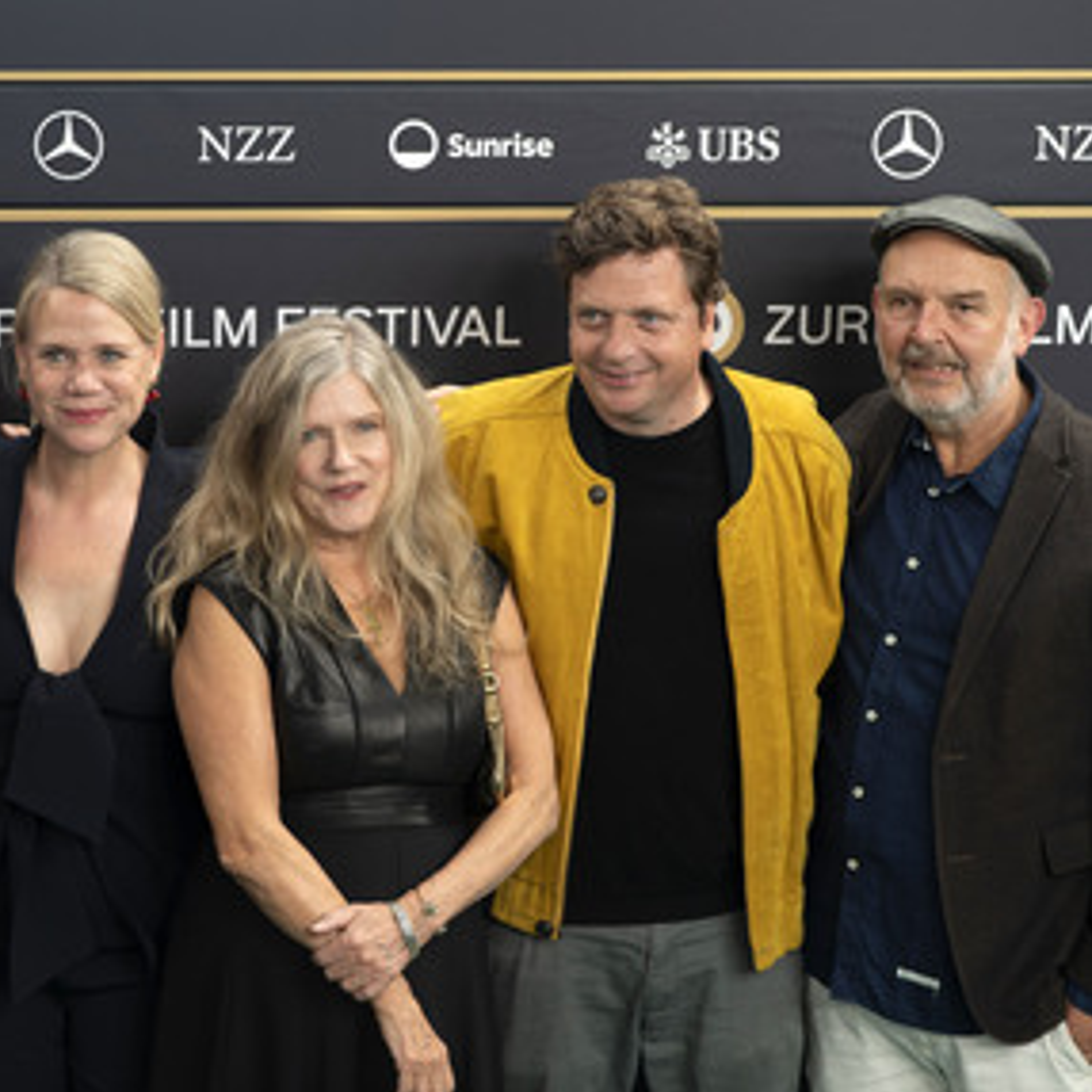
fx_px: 3855
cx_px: 235
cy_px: 538
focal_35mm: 108
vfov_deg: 16.1
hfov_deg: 16.0
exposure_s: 1/200
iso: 400
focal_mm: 79
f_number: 4.5
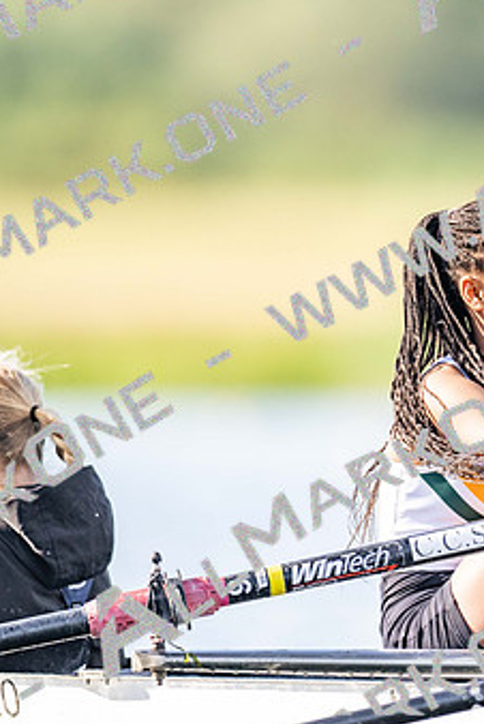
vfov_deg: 2.0
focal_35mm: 1029
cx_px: 531
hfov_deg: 1.3
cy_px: 348
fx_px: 20708
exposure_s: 1/2500
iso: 800
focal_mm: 600
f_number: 4
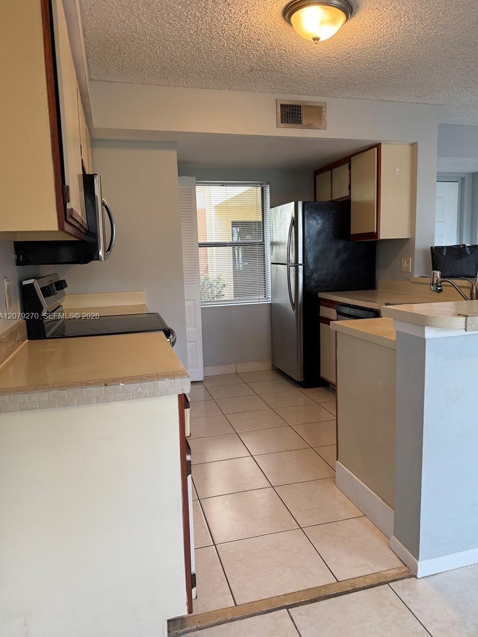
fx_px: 460
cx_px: 246
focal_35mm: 25
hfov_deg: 54.9
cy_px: 317
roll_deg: +2.1
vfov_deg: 69.4
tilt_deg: -6.6
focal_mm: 6.76
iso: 160
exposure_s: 1/120
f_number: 1.78
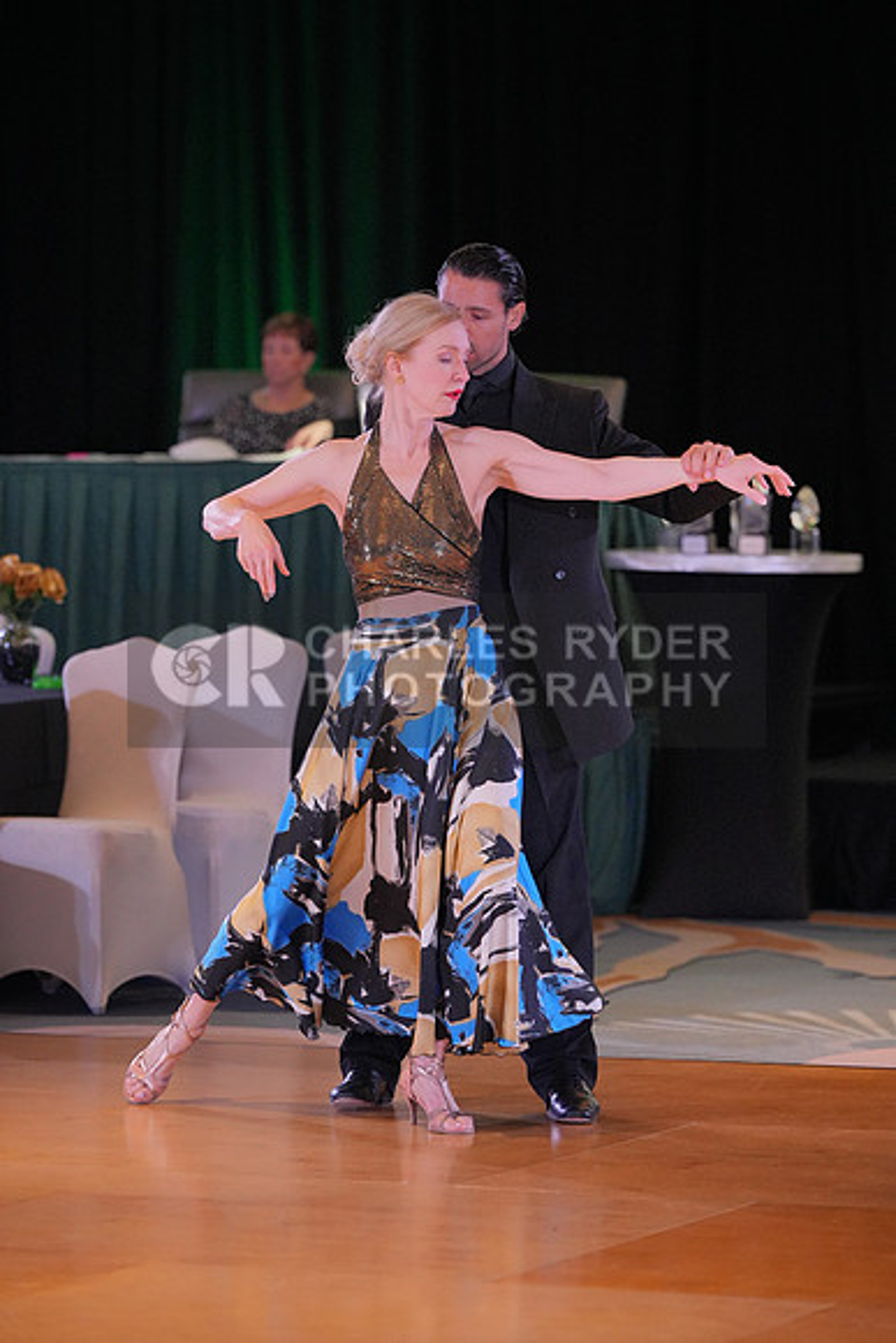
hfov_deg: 8.4
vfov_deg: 12.5
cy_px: 672
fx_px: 6119
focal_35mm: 164
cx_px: 448
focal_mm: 164
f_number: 3.5
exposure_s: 1/500
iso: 4000
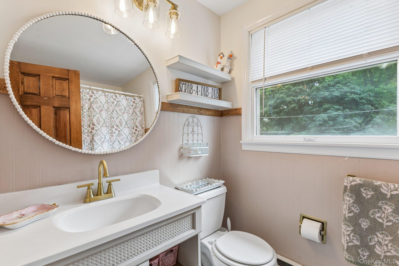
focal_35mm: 16
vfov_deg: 73.7
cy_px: 133
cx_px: 200
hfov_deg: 96.7
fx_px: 177
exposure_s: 1/20
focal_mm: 16
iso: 250
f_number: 9
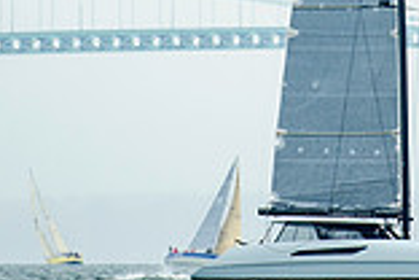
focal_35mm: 1618
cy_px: -139
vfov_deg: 0.8
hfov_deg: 1.3
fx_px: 18830
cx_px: 304
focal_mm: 400
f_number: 5
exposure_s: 1/1000
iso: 500
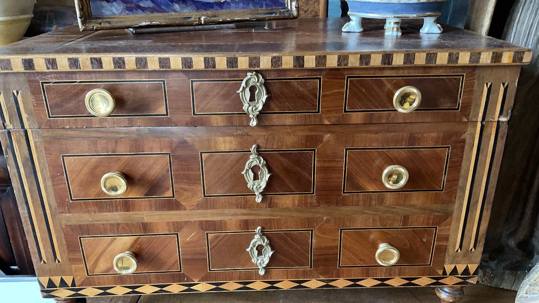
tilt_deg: -22.8
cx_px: 267
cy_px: 180
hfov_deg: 61.0
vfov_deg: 36.5
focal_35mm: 32
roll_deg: +0.7
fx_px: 457
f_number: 1.8
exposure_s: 1/60
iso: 125
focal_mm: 3
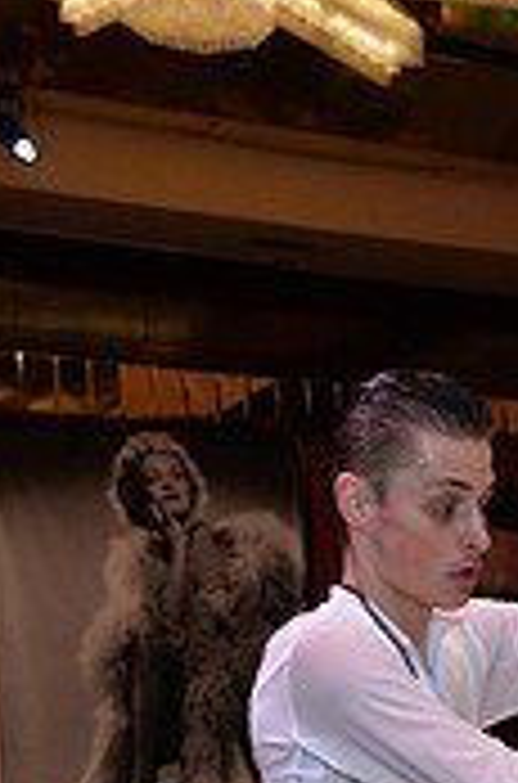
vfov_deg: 16.4
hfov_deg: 11.0
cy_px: 1062
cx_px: 854
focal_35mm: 117
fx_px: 2540
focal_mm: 35
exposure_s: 1/250
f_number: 5.6
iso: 2000
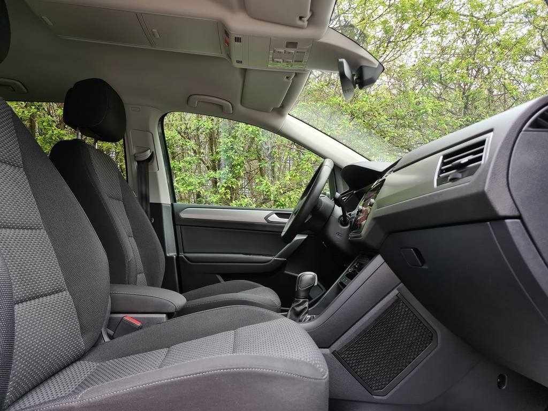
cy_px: 206
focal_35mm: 26
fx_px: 412
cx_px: 274
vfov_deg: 53.1
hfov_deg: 67.3
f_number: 1.8
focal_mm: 5.4
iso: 160
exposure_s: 1/50
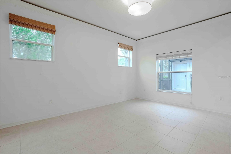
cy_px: 77
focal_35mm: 16
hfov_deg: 96.7
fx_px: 103
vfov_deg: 73.7
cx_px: 116
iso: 800
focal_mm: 16
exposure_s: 1/500
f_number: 10
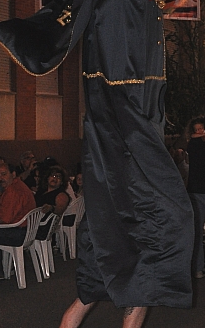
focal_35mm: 105
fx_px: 939
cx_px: 173
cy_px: 157
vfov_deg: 19.8
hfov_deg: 12.4
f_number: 3.8
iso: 800
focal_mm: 22
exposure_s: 1/60
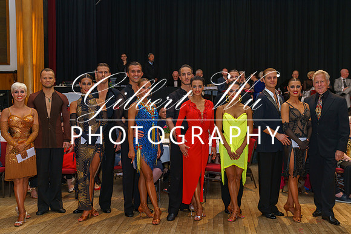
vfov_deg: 31.1
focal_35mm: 43
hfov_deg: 45.3
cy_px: 122
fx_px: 420
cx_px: 190
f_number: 3.5
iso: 200
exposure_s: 1/100
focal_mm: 37
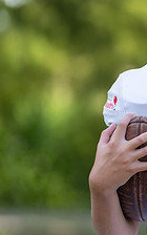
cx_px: 247
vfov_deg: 5.1
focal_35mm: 412
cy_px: 129
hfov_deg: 3.2
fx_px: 2641
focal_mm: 140
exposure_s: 1/400
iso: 100
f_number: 2.8
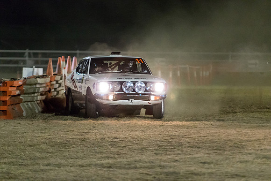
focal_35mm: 300
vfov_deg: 4.6
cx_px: 136
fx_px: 2257
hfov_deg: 6.9
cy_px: 90
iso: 6400
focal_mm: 200
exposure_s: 1/160
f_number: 2.8
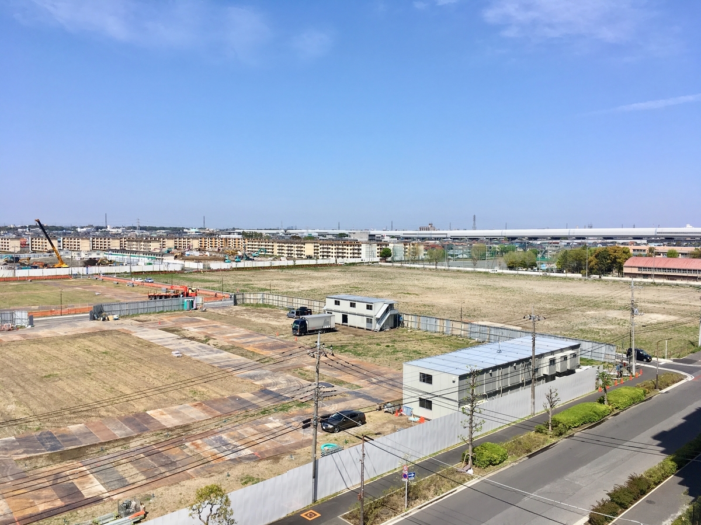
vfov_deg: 48.2
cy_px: 262
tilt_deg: -3.4
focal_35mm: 29
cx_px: 350
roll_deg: +0.0
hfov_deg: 61.7
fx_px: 587
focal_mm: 4.15
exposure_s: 1/1923
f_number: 2.2
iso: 25
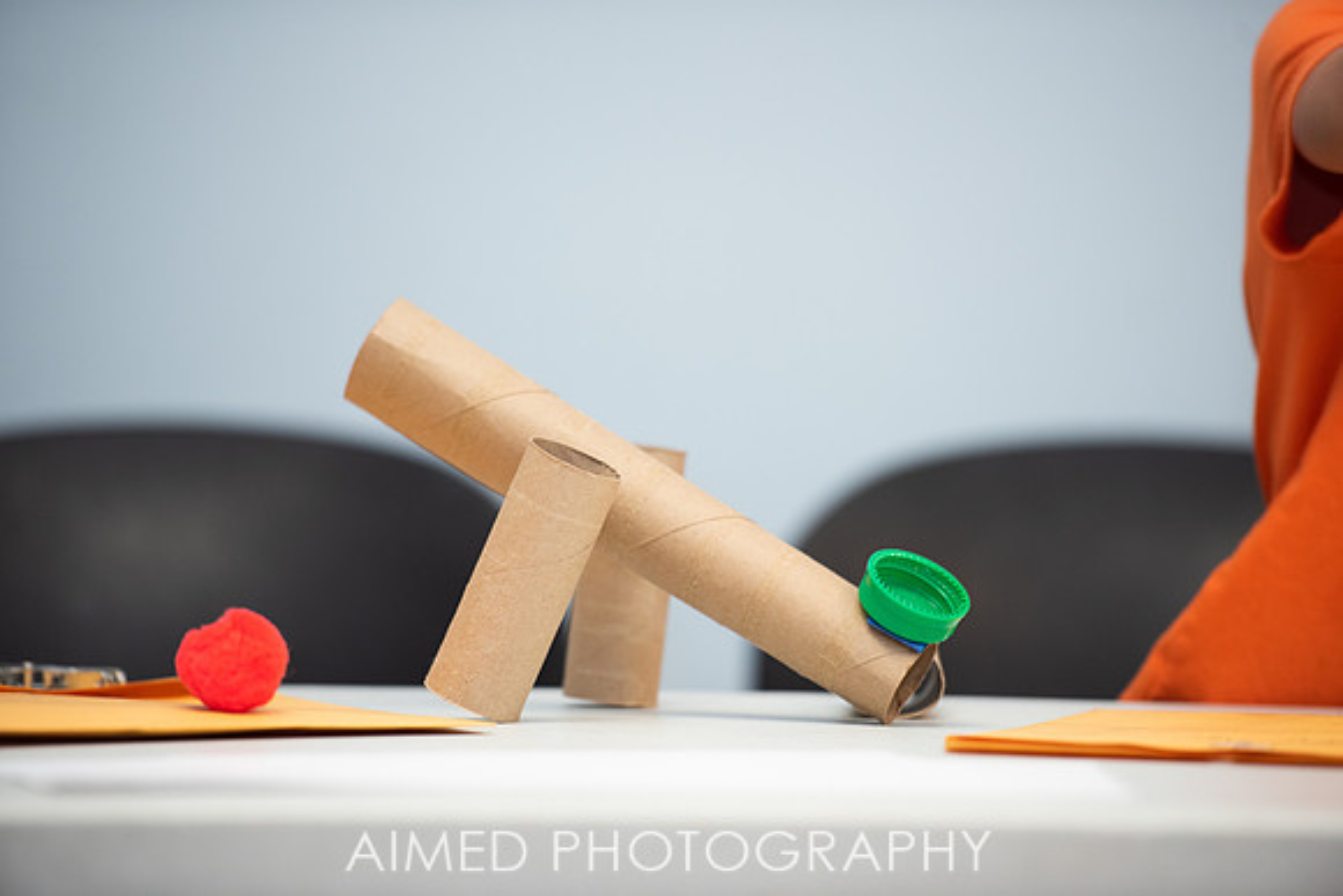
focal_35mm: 200
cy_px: 448
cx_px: 672
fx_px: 7463
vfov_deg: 6.9
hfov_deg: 10.3
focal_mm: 200
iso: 500
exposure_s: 1/250
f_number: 2.8
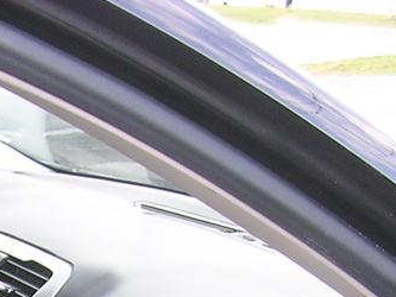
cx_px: -244
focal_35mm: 146
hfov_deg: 12.7
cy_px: 569
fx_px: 1671
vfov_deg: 9.6
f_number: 2.8
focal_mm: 5.8
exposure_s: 1/20.4
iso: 100
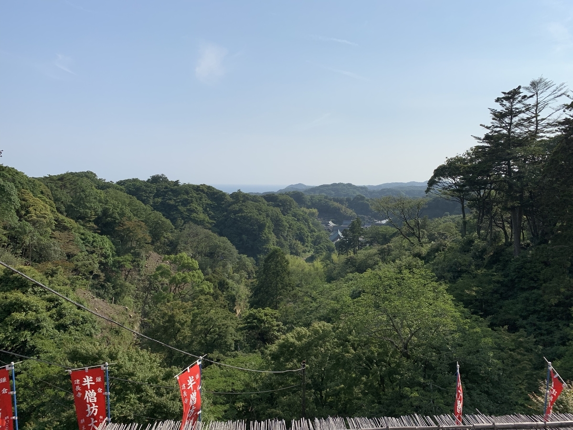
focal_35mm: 26
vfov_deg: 53.1
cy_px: 215
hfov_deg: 67.3
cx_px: 286
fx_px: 430
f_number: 1.8
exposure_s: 1/5714
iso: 25
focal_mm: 4.25
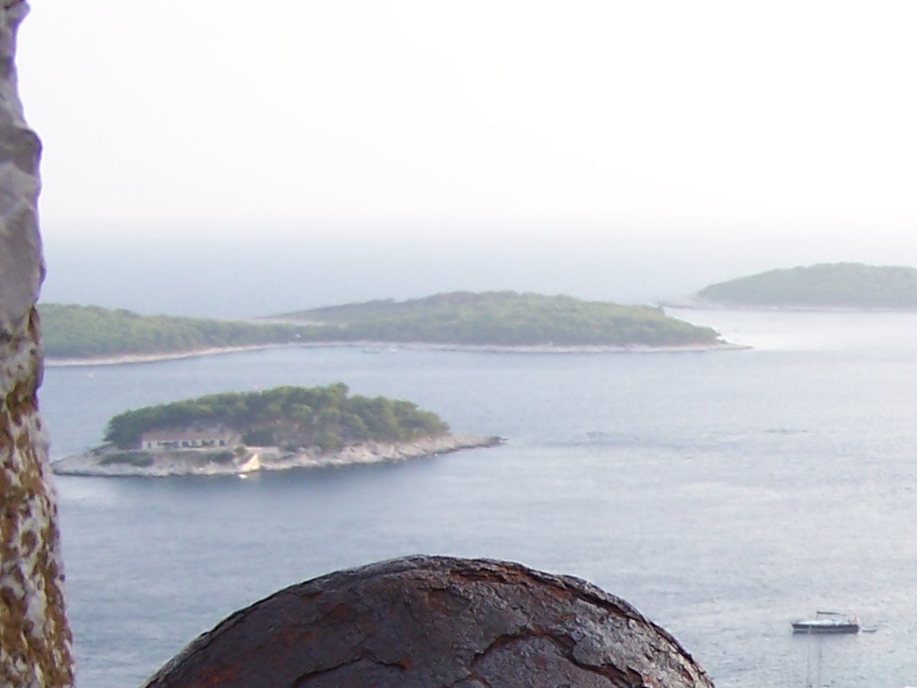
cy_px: 847
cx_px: 1014
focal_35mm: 101
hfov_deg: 18.7
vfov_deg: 14.2
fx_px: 2676
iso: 80
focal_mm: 6.3
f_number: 2.8
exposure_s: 1/180
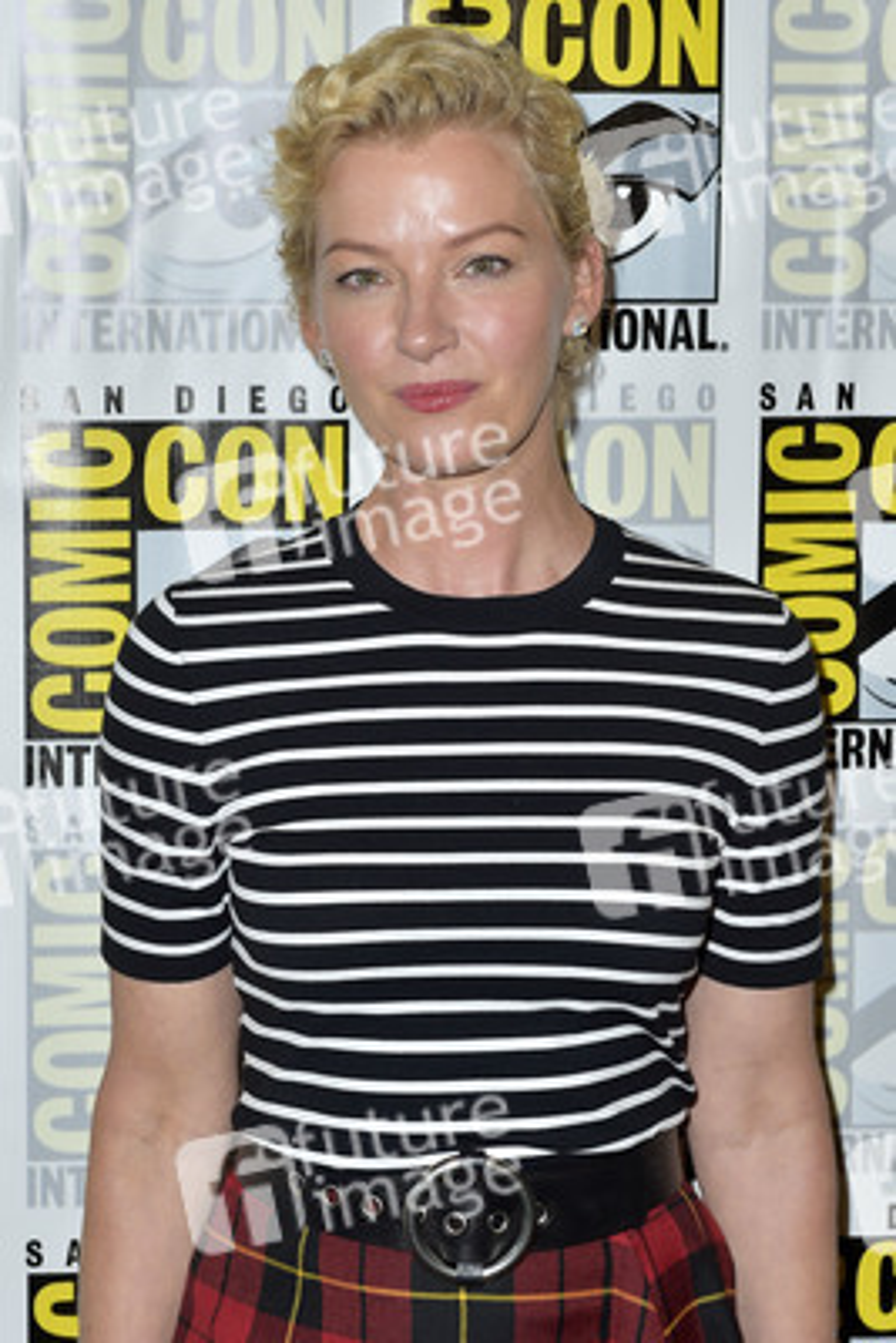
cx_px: 448
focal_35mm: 70
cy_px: 672
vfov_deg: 28.8
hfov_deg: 19.5
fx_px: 2611
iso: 200
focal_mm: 70
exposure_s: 1/250
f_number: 6.3
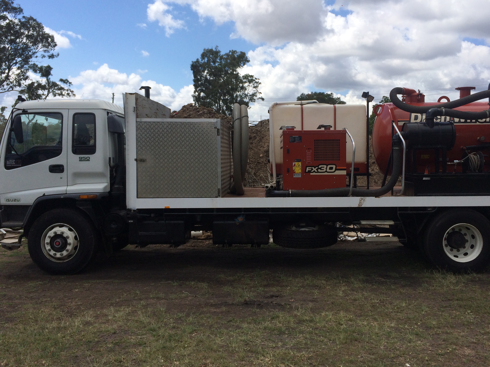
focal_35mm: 34
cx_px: 270
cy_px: 171
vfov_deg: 41.8
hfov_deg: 53.9
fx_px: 481
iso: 40
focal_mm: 4.12
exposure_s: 1/3165
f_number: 2.2
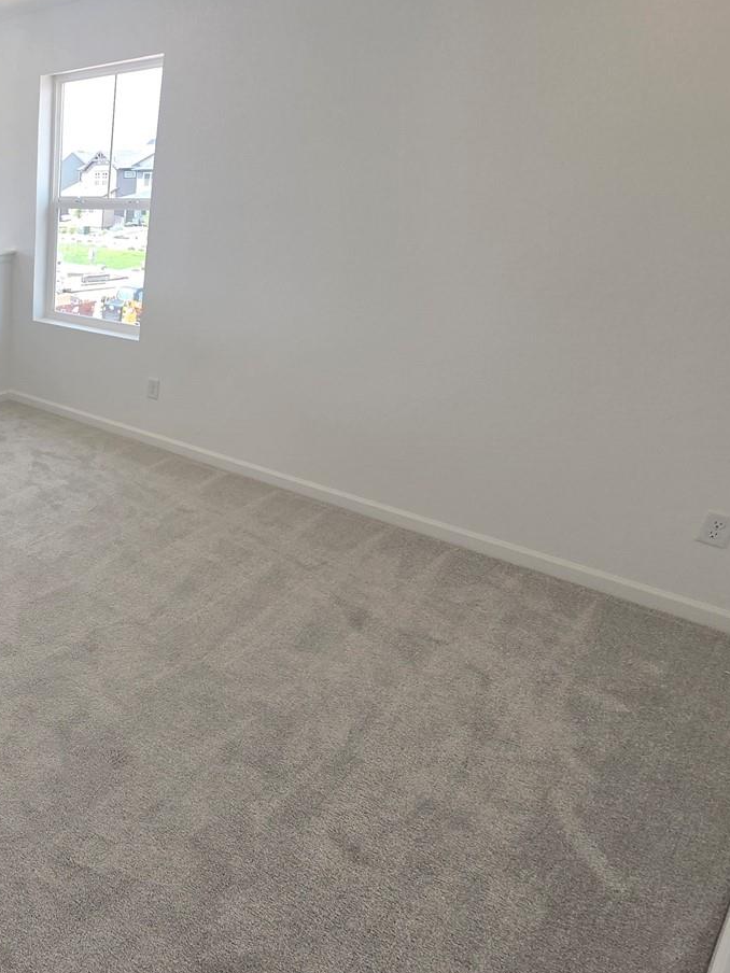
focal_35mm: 23
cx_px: -84
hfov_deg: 44.1
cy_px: 463
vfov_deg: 73.9
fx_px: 647
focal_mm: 2.2
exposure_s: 1/137
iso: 50
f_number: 2.2
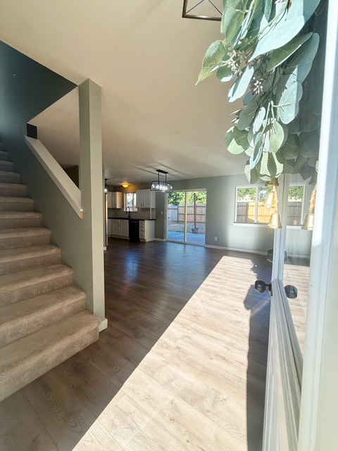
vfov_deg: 102.1
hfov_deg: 85.7
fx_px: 182
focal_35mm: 14
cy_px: 226
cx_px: 169
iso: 50
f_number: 2.2
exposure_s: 1/145
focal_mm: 2.22
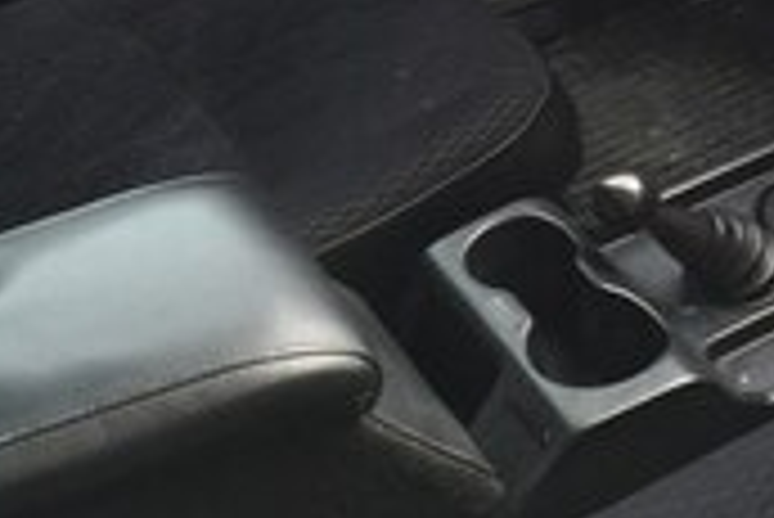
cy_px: -86
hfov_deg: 22.8
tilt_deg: -28.4
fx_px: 1872
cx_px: 680
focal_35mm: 87
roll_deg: +7.9
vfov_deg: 15.2
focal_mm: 4.15
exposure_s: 1/108
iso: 32
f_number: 2.2
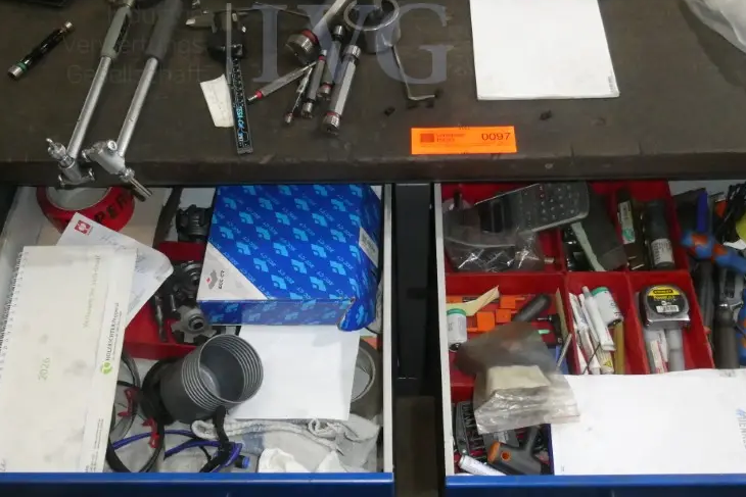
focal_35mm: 35
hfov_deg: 54.4
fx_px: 725
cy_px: 317
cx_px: 376
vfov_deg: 37.6
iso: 800
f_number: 3.3
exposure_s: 1/60
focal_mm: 4.3
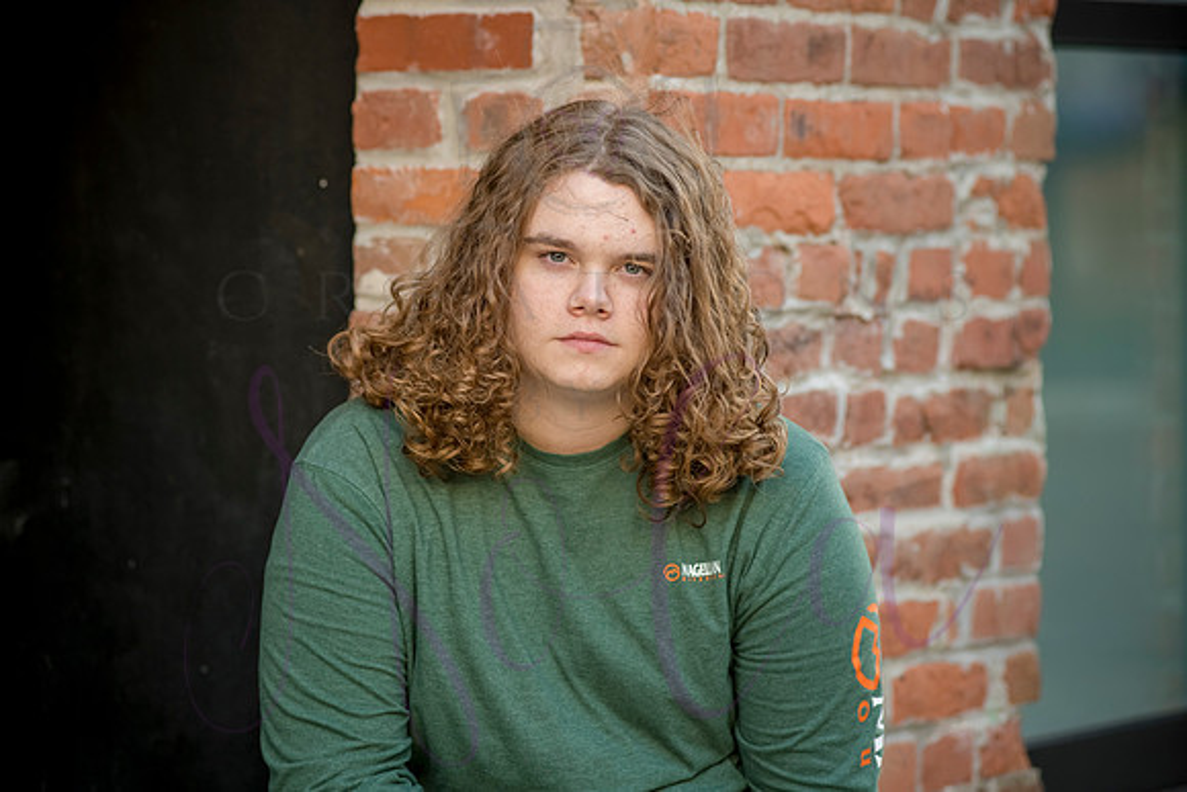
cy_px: 396
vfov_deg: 11.0
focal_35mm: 125
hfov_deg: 16.4
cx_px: 594
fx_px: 4122
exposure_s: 1/320
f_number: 4
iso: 640
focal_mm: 125
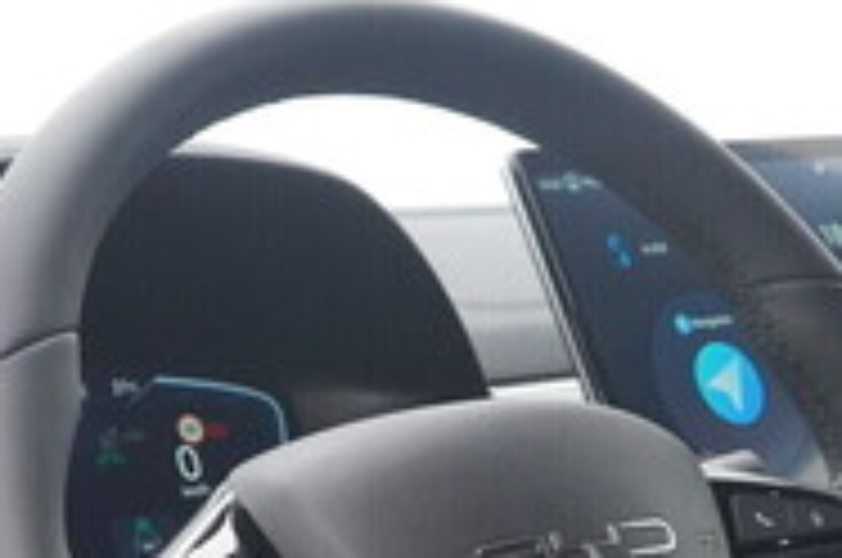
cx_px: 477
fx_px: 2475
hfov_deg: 19.3
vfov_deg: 12.7
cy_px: 531
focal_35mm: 106
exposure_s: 1/60
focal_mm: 24
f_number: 6.3
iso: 1000
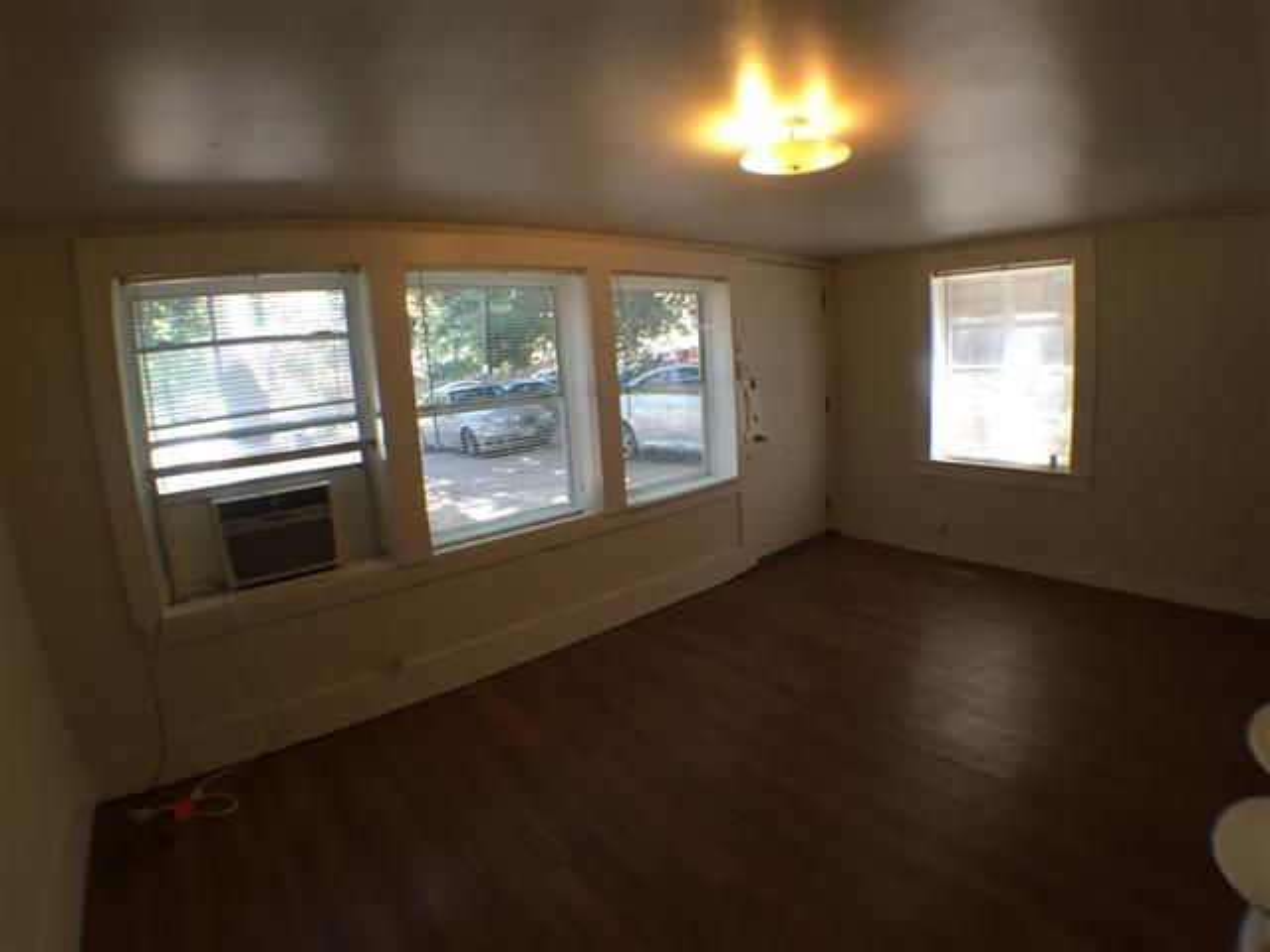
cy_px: 476
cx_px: 635
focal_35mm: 29
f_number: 2.2
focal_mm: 4.15
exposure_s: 1/30
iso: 32
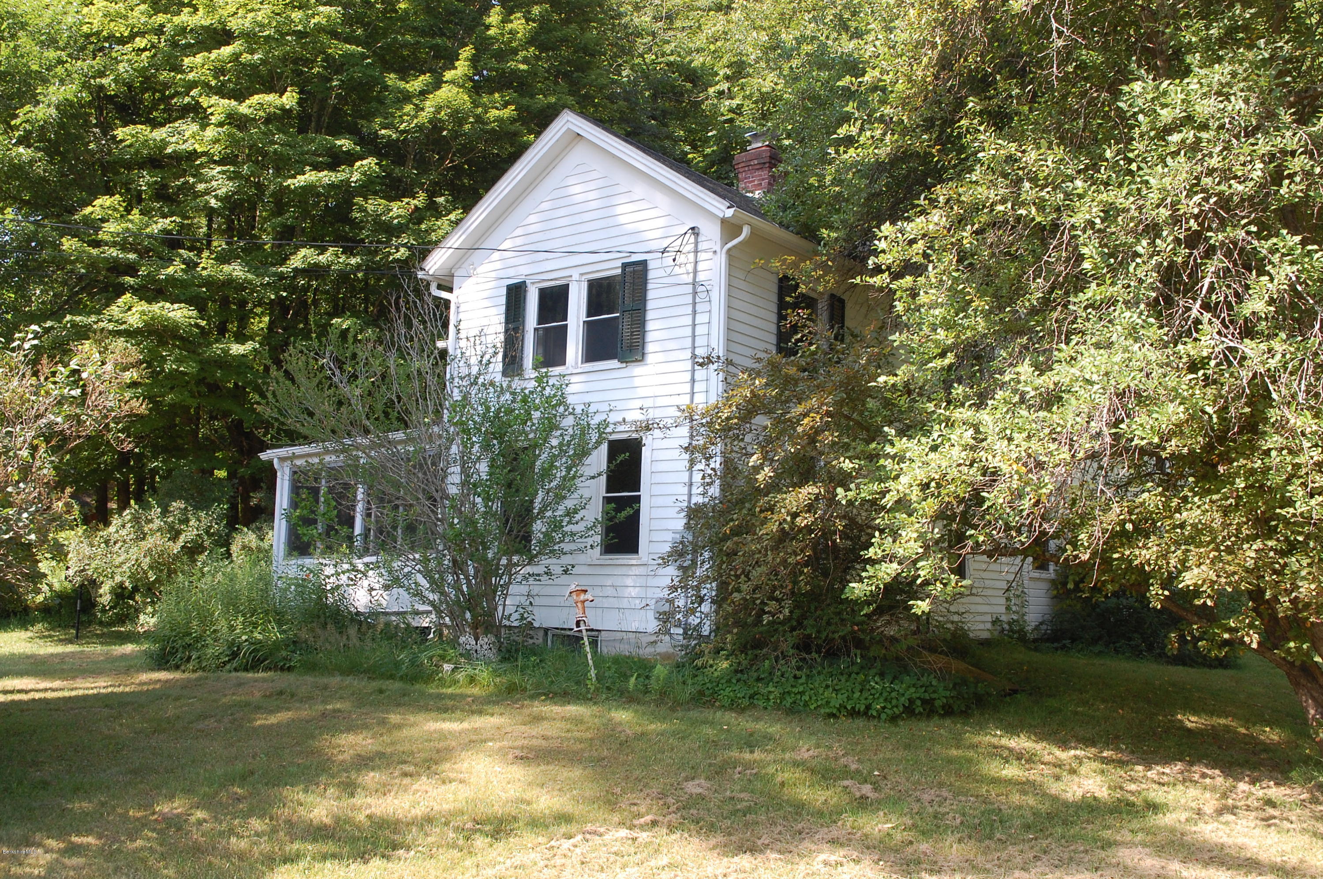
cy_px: 440
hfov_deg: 53.2
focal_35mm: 36
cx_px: 662
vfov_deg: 36.8
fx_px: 1322
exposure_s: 1/125
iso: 400
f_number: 9
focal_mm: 24
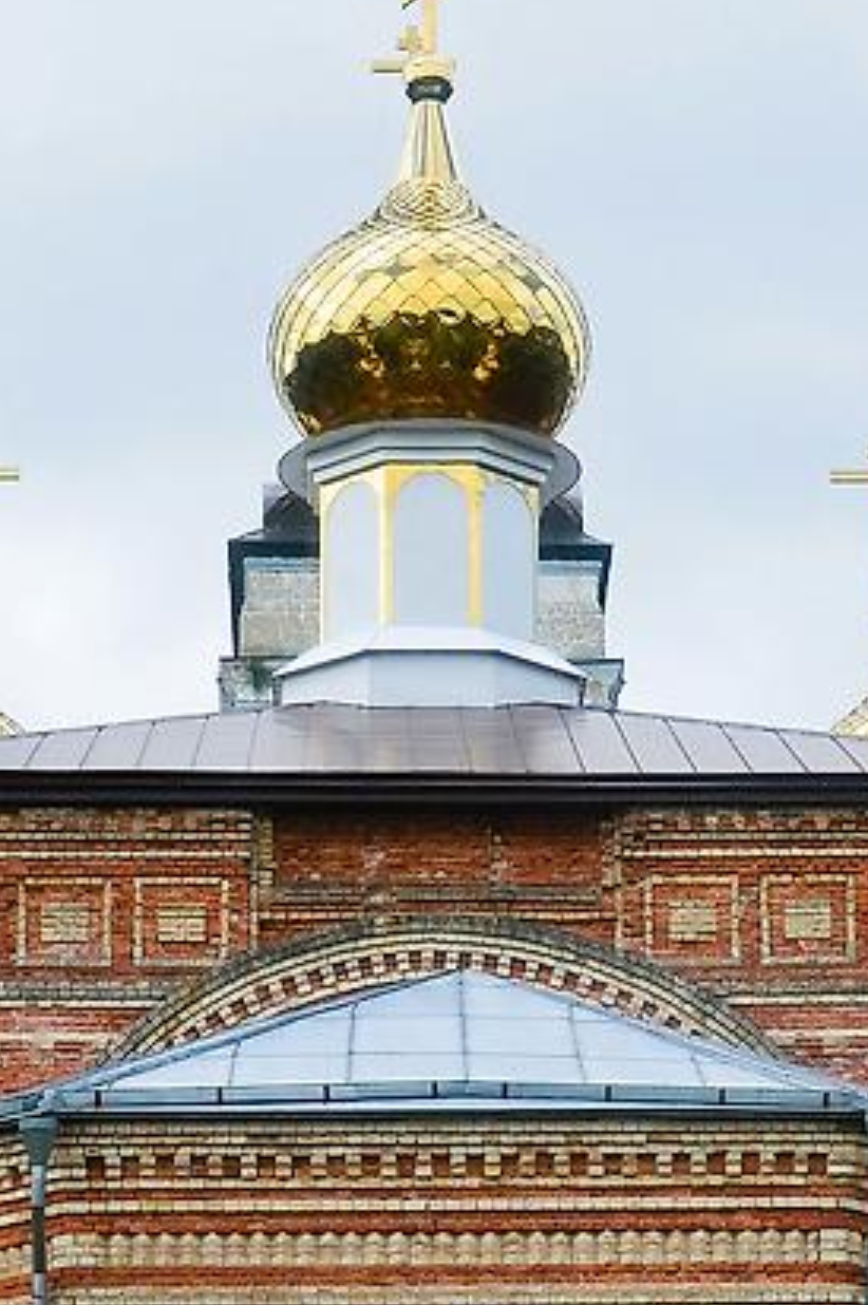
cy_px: 1143
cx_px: 396
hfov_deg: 10.5
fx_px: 4745
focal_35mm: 131
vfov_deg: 15.5
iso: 400
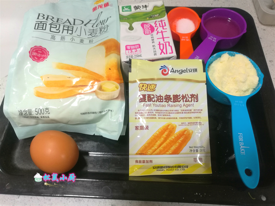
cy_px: 103
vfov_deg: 51.4
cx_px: 138
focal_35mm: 27
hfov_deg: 65.3
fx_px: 214
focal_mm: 4.04
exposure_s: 1/30
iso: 160
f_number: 2
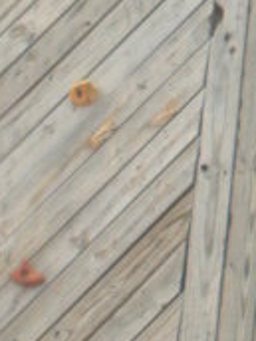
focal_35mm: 322
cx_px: 661
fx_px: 3175
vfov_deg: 6.0
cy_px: -264
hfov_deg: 4.5
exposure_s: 1/150
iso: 88
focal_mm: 9.1
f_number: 4.4
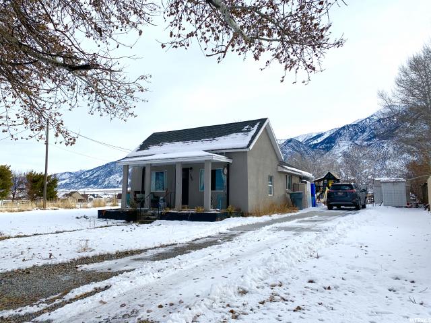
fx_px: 324
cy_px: 162
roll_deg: -0.9
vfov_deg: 53.1
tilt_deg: +6.9
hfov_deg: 67.3
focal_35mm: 26
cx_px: 216
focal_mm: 4.25
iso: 25
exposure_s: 1/2421
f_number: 1.8
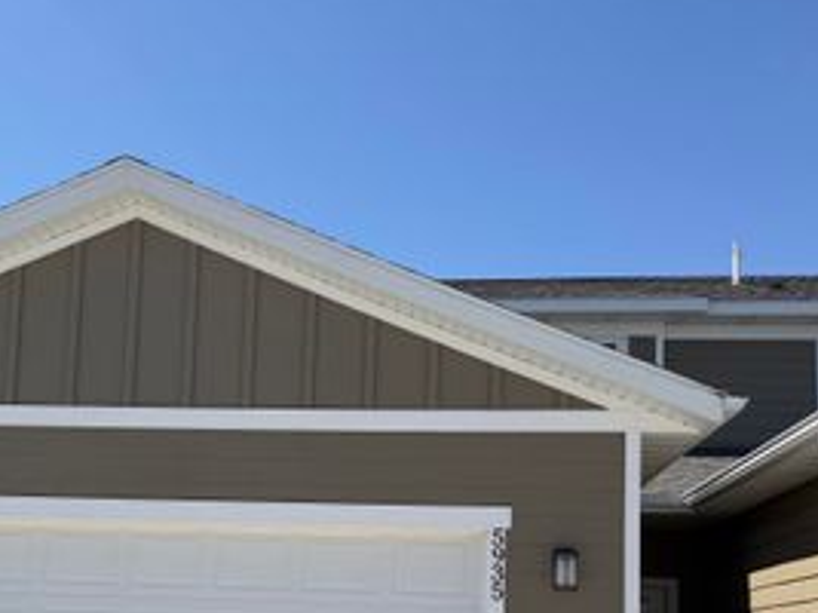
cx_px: 273
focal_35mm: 45
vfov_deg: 31.0
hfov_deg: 41.5
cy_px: 529
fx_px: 1063
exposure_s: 1/5714
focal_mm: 6.76
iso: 80
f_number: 1.78
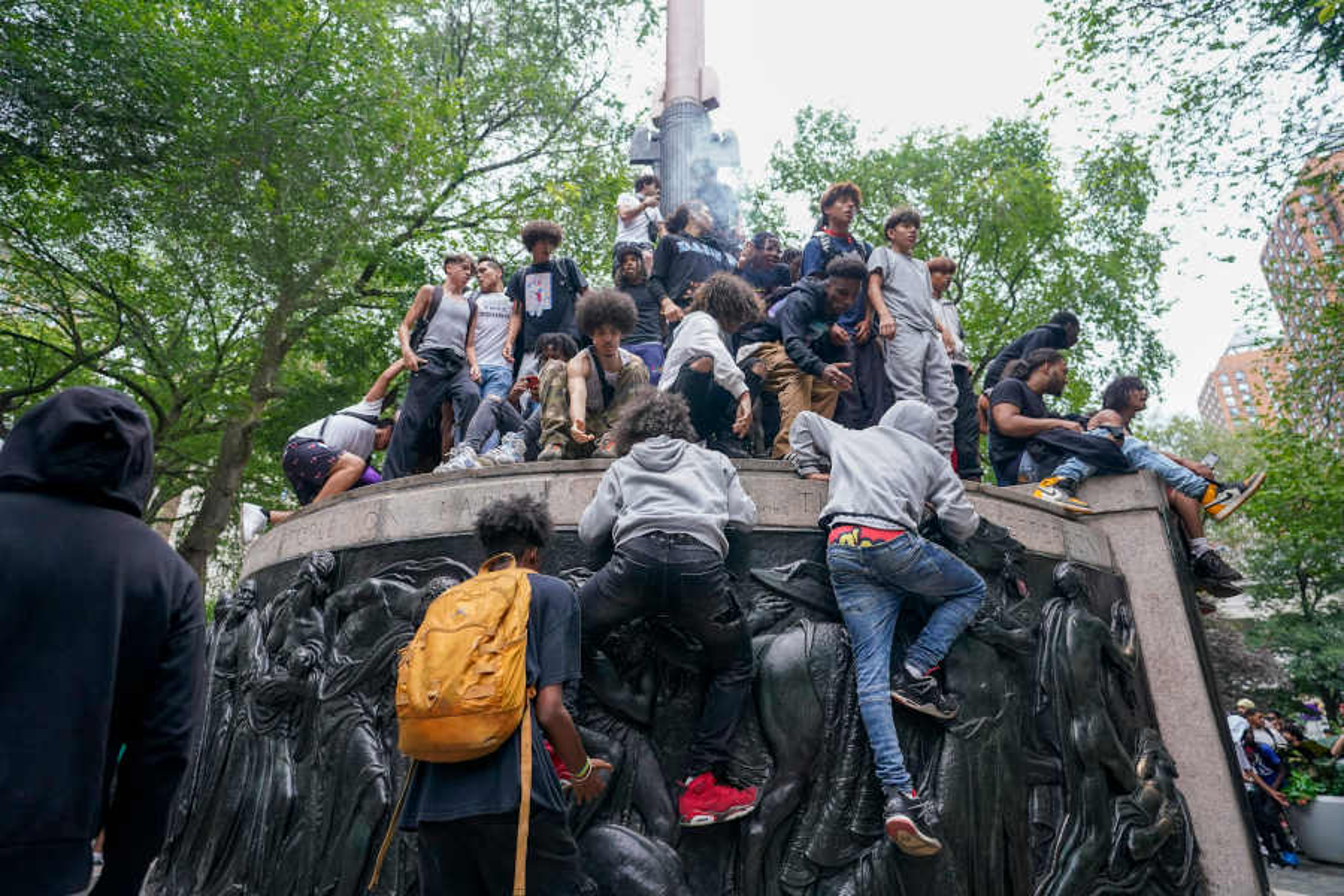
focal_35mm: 19
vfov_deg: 64.6
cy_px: 448
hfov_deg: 86.9
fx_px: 709
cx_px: 672
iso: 2000
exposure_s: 1/1250
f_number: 2.8
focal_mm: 19
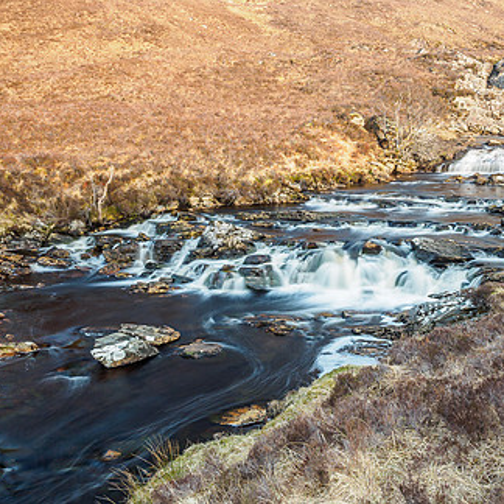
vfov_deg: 43.8
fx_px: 626
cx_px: 333
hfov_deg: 43.3
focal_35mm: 38
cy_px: 283
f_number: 7.1
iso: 200
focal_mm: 12
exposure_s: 3.2
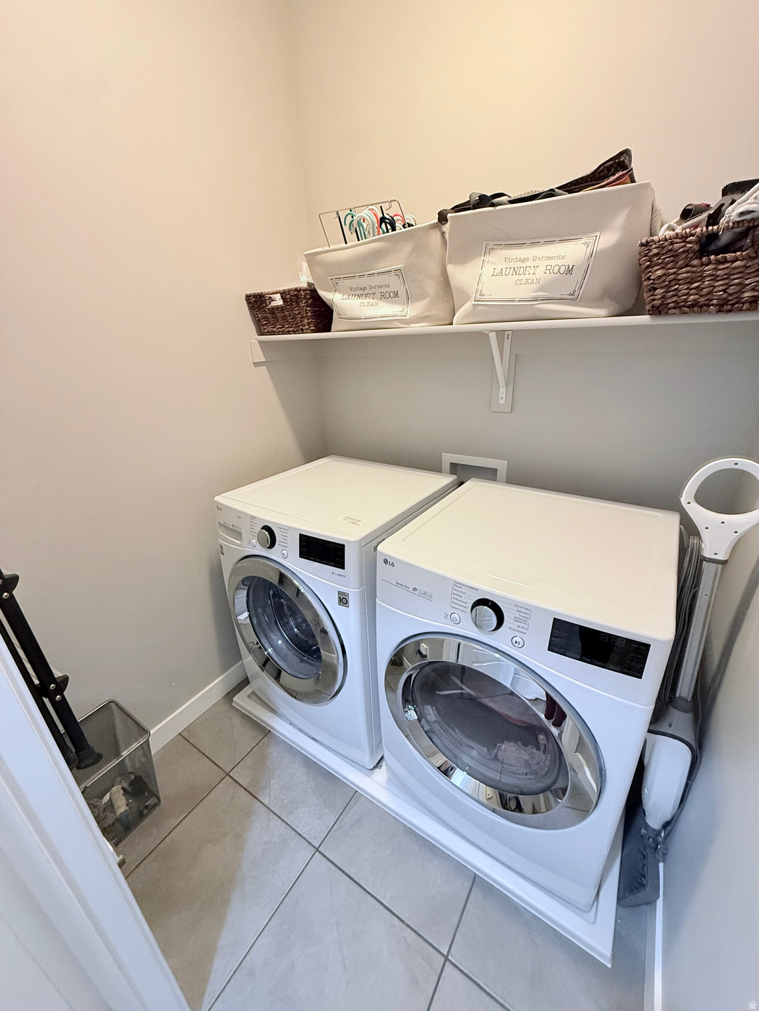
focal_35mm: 14
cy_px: 506
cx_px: 380
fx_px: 409
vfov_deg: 102.1
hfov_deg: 85.7
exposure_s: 1/60
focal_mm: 2.22
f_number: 2.2
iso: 400
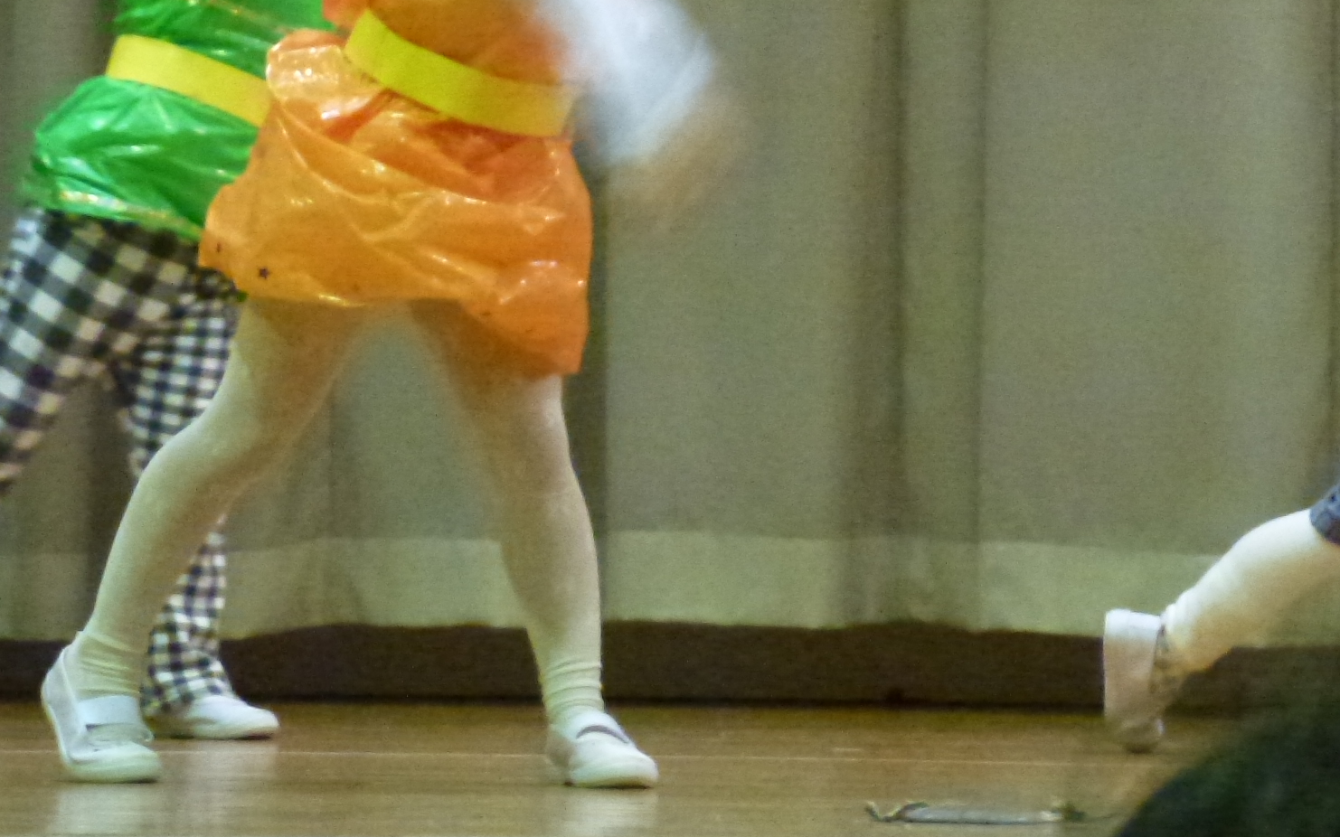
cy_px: 184
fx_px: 9494
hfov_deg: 8.1
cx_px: 499
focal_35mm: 260
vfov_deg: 5.0
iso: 1600
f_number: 5.3
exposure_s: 1/30
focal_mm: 25.5
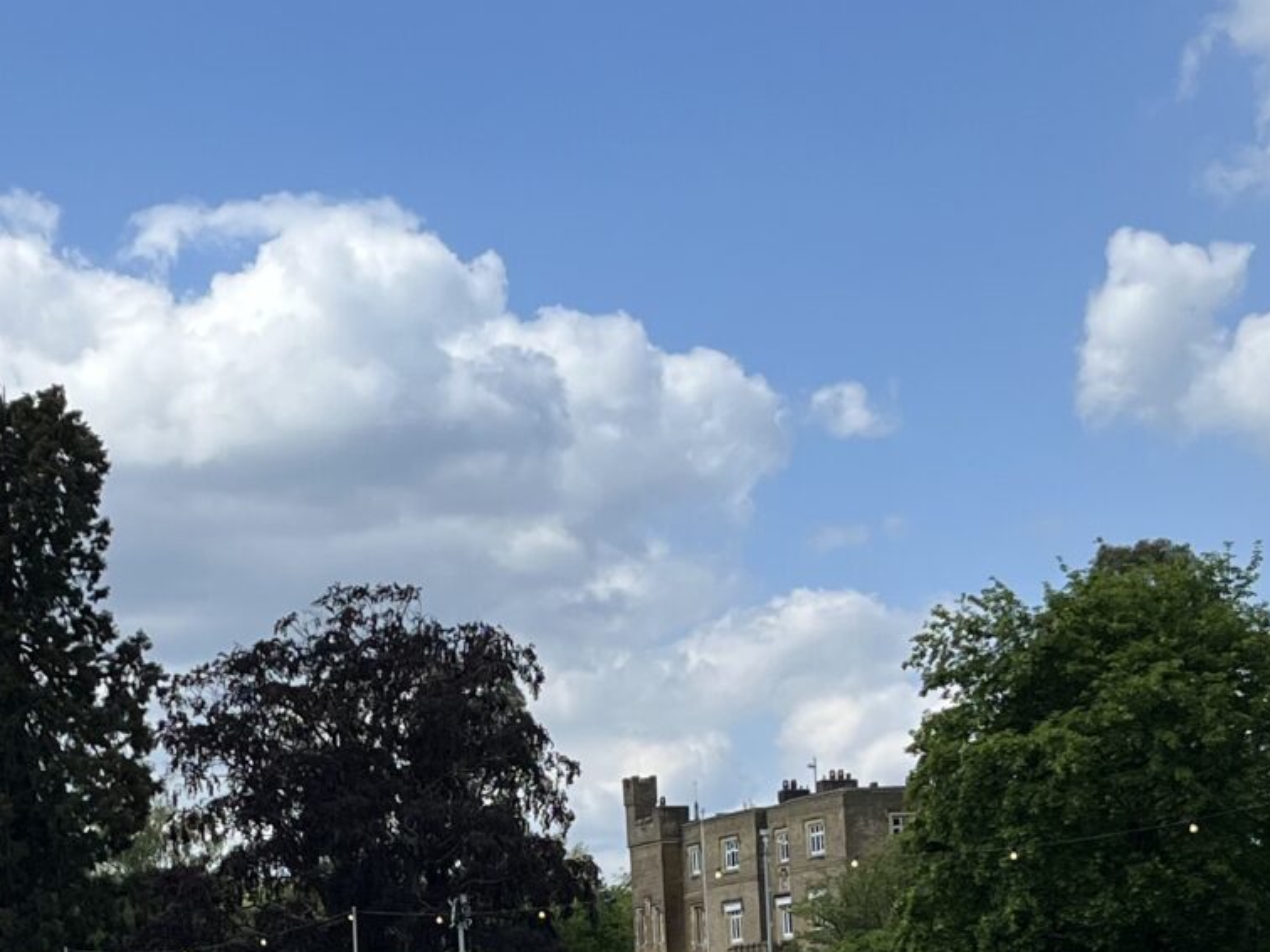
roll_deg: +3.1
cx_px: 390
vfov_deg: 16.3
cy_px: 1048
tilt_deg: -0.4
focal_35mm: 88
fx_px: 3229
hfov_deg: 22.1
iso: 50
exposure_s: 1/4310
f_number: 1.6
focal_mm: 5.1
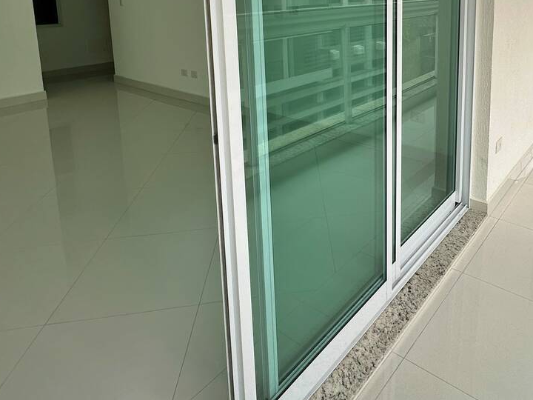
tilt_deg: -8.9
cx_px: 369
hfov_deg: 61.4
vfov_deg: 45.6
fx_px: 431
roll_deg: +0.2
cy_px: 48
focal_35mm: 28
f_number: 2.2
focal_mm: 2.22
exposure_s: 1/208
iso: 40
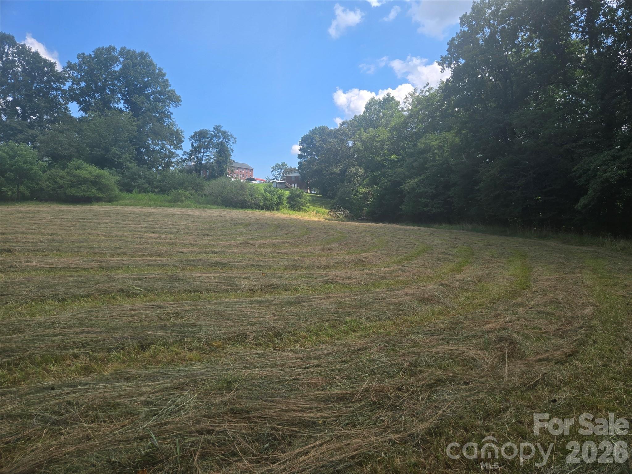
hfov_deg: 73.9
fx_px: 420
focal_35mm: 23
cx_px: 316
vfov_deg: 58.9
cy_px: 237
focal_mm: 5.4
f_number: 1.8
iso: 25
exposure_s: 1/927
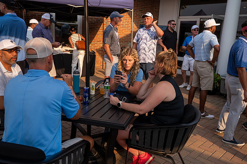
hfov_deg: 60.3
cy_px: 82
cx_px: 124
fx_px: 213
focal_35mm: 31
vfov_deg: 42.3
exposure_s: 1/400
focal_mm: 31
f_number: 6.3
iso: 250
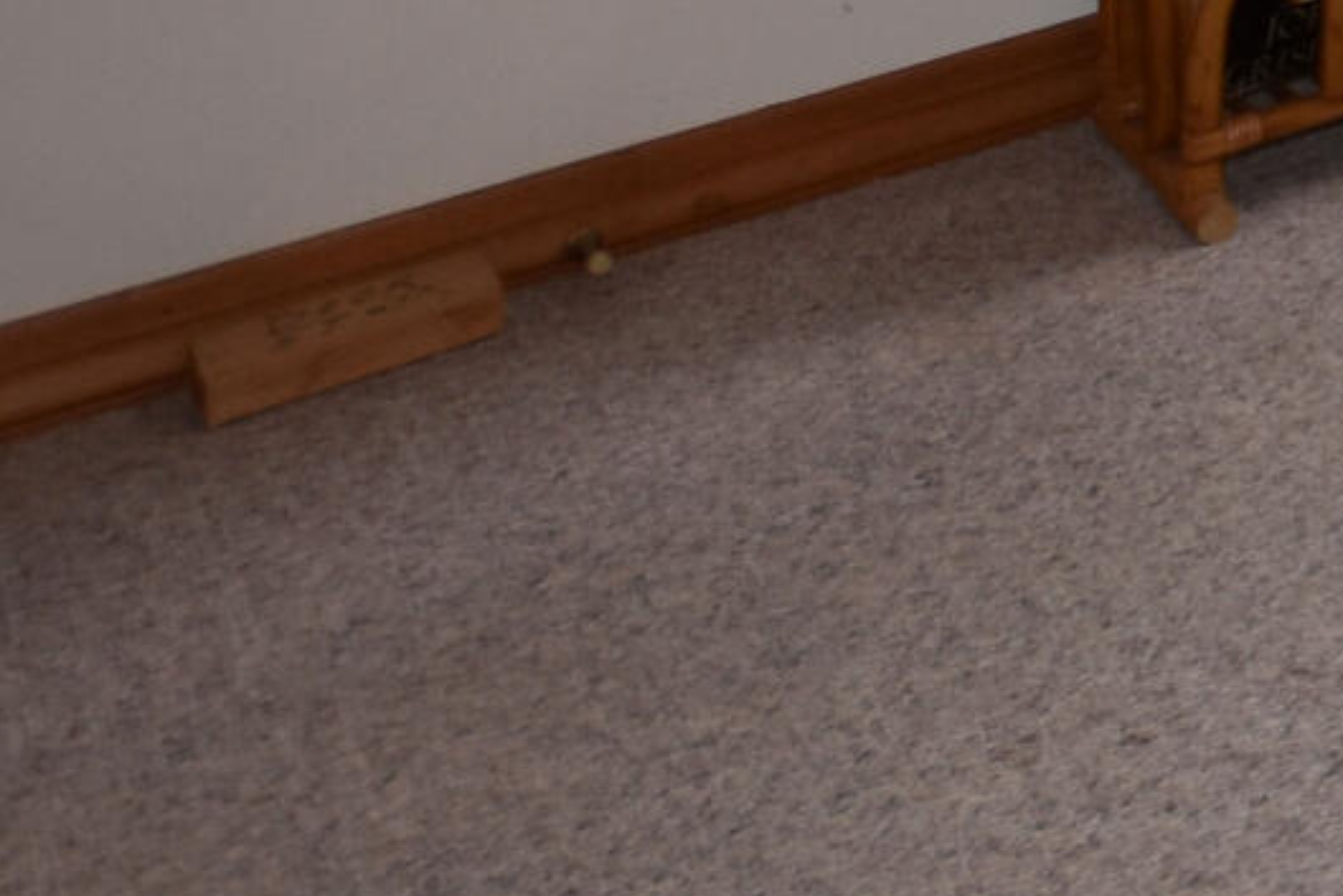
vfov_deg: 12.5
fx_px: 3172
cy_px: -1262
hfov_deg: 14.2
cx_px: 3361
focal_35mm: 85
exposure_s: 1/60
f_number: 4
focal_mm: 10
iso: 250
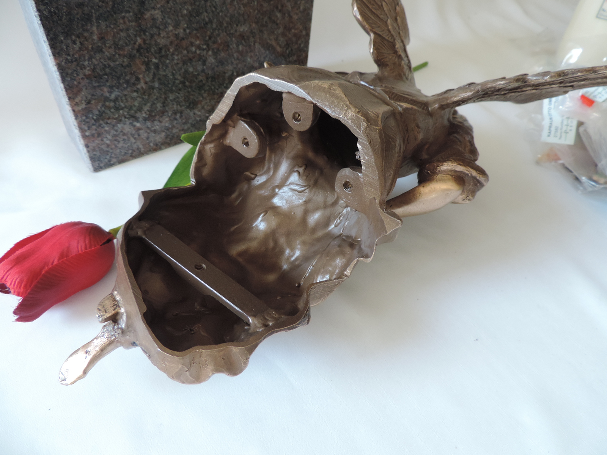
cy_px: 228
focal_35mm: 24
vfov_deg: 56.8
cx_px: 304
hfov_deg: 71.6
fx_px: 421
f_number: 3
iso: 220
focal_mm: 4.3
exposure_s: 1/30
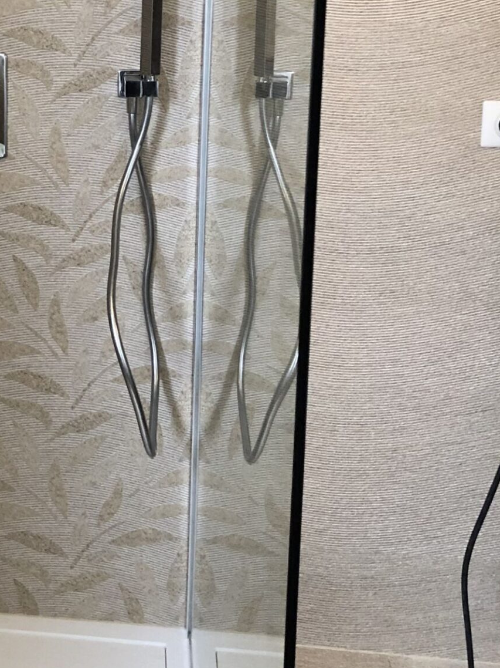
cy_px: 150
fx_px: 1214
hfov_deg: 22.0
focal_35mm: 63
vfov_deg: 30.1
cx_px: -57
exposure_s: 1/13
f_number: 1.8
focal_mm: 4
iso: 100
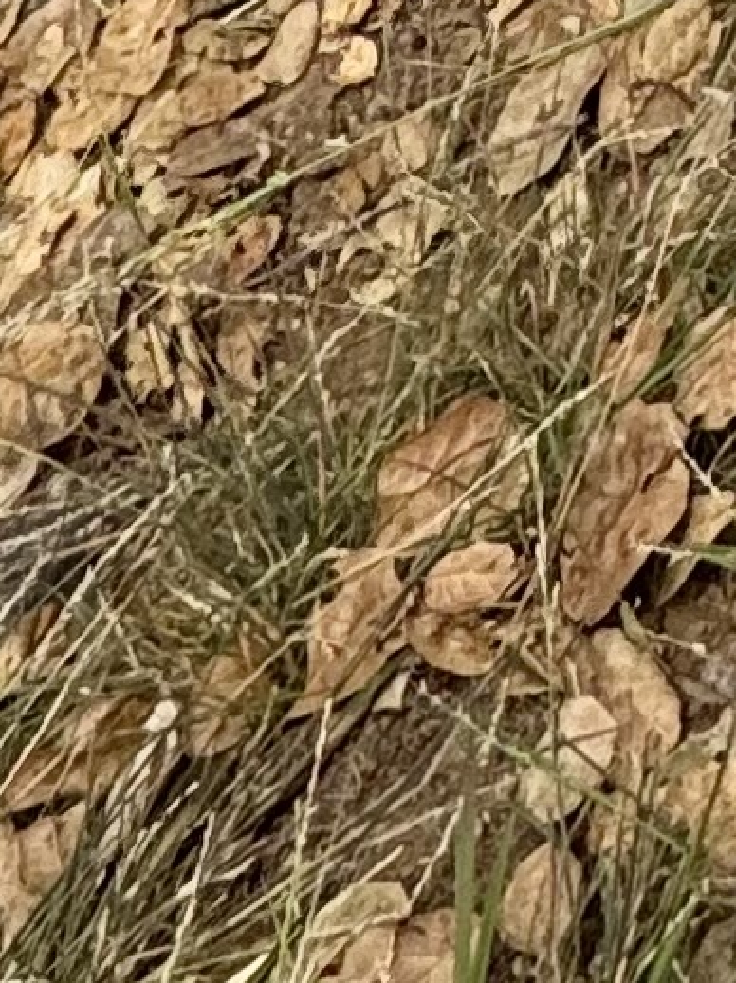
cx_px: 1715
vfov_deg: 10.8
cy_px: -2080
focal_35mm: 109
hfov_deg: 11.4
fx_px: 3093
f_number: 2.2
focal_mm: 2.22
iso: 40
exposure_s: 1/425
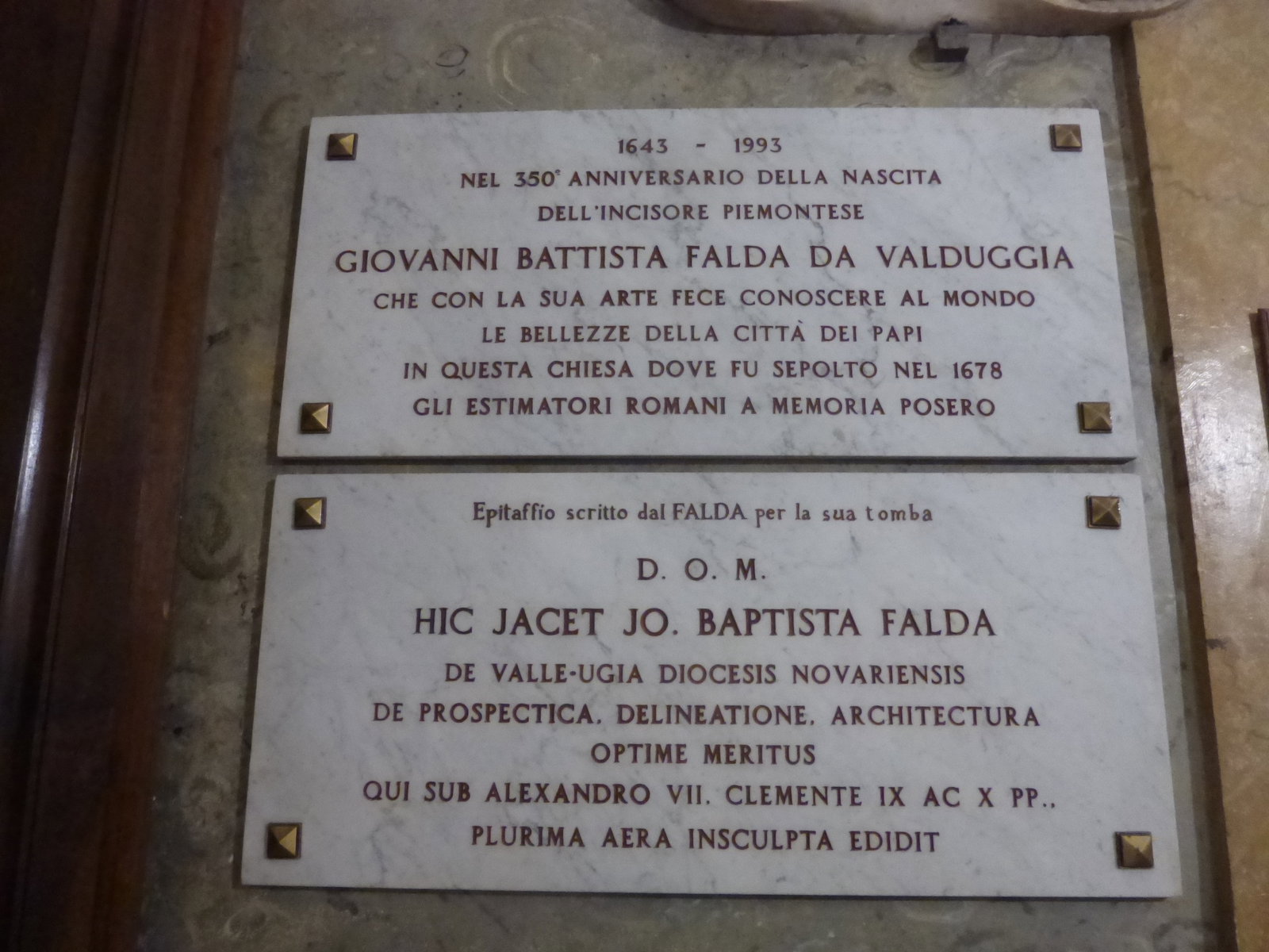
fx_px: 953
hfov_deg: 67.3
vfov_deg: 53.1
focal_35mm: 26
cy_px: 476
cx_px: 634
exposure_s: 1/8
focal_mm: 4.5
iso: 1000
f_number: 3.1
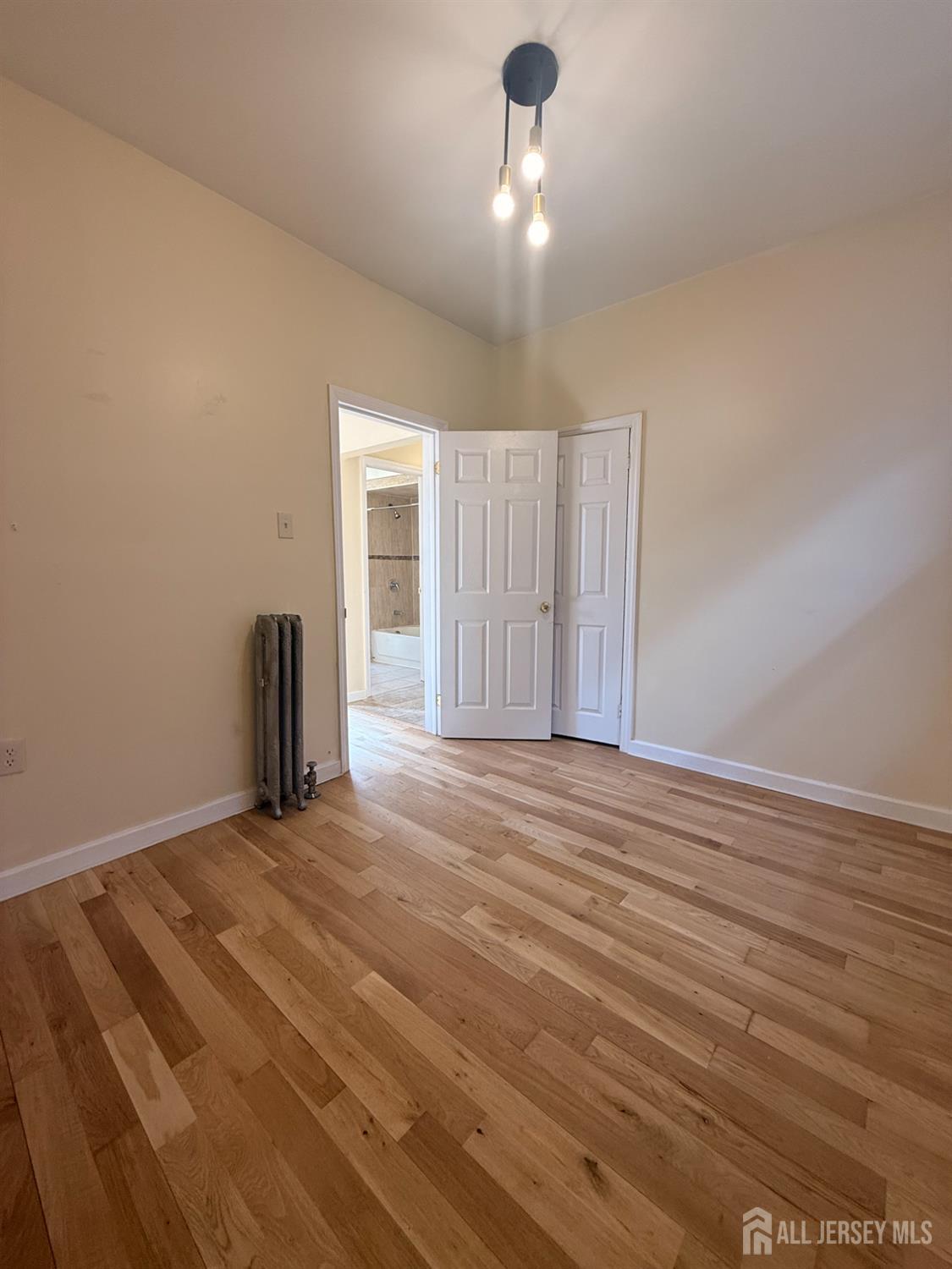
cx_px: 476
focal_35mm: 14
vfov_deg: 102.1
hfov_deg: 85.7
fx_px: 513
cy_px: 634
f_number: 2.2
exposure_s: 1/120
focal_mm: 2.22
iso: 100
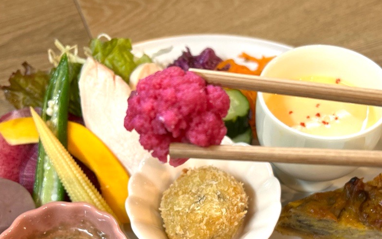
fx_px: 292
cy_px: 120
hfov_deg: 66.5
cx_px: 191
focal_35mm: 28
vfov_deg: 44.5
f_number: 1.5
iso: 100
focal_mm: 5.7
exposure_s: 1/120
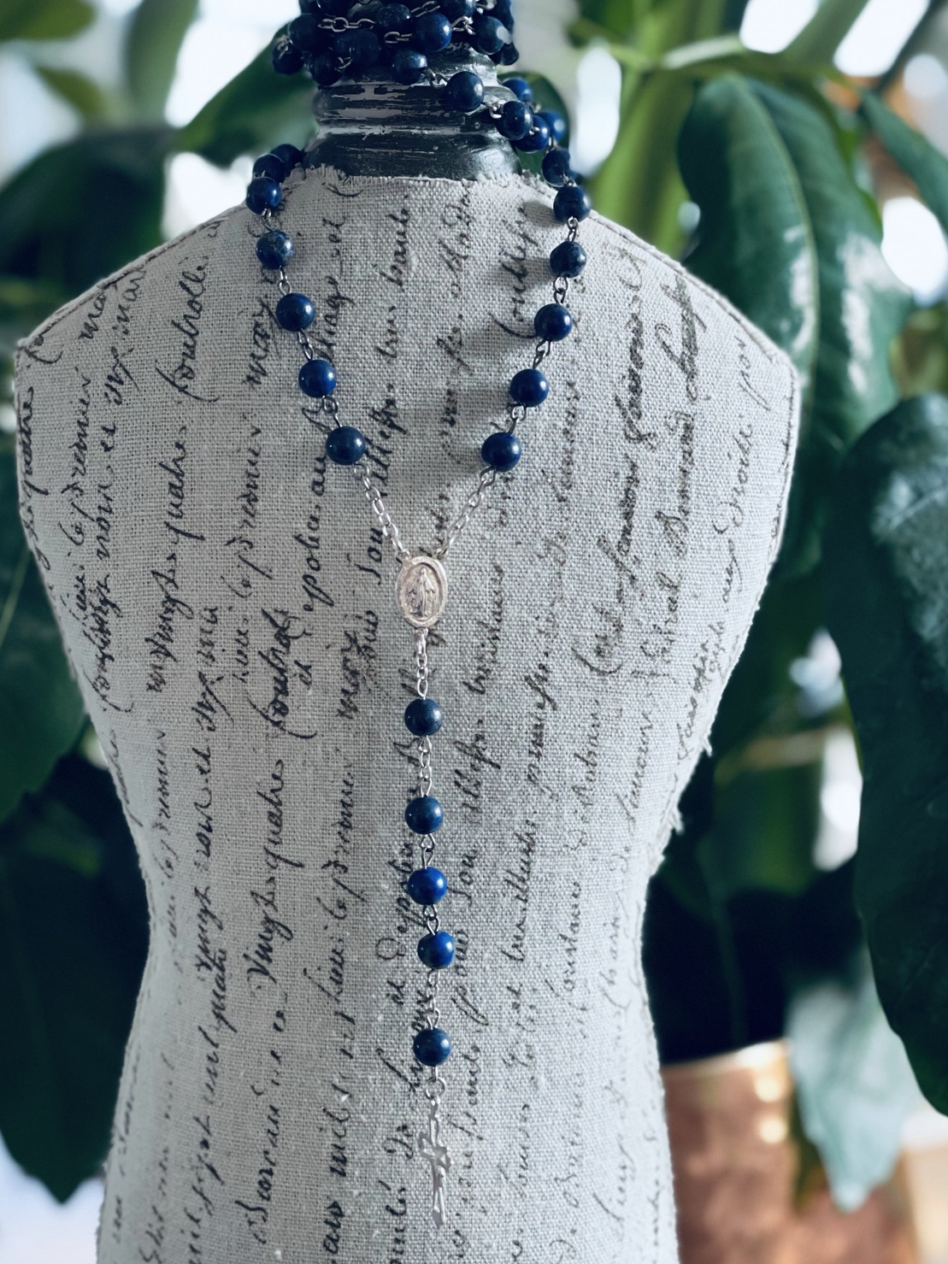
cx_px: 377
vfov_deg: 27.0
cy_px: 614
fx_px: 2629
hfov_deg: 20.4
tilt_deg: -4.3
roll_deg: +1.7
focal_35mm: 72
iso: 160
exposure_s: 1/50
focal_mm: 6
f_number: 2
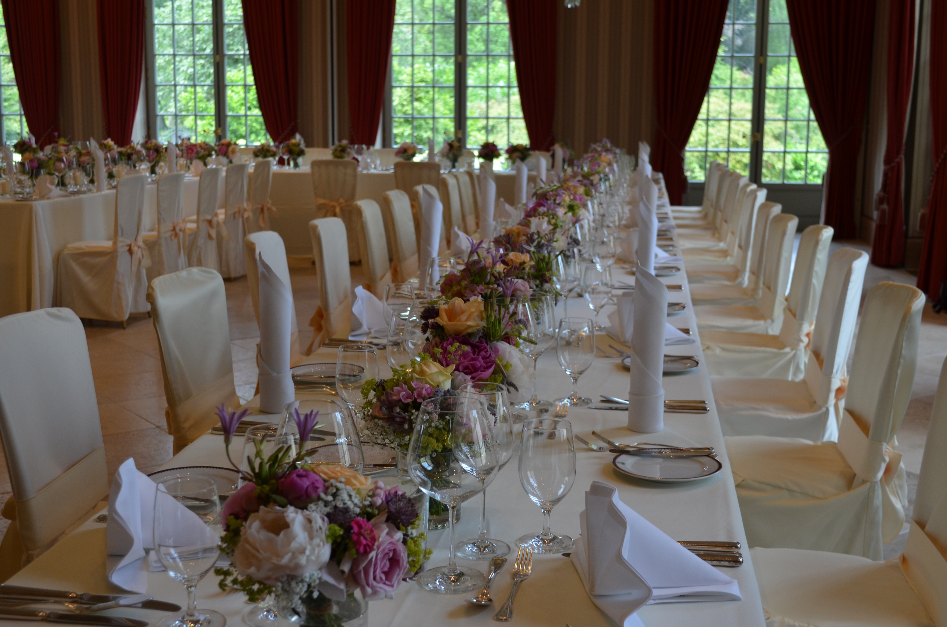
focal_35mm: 45
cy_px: 314
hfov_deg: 43.7
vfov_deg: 29.7
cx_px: 474
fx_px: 1181
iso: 400
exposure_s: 1/125
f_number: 5.6
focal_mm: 30
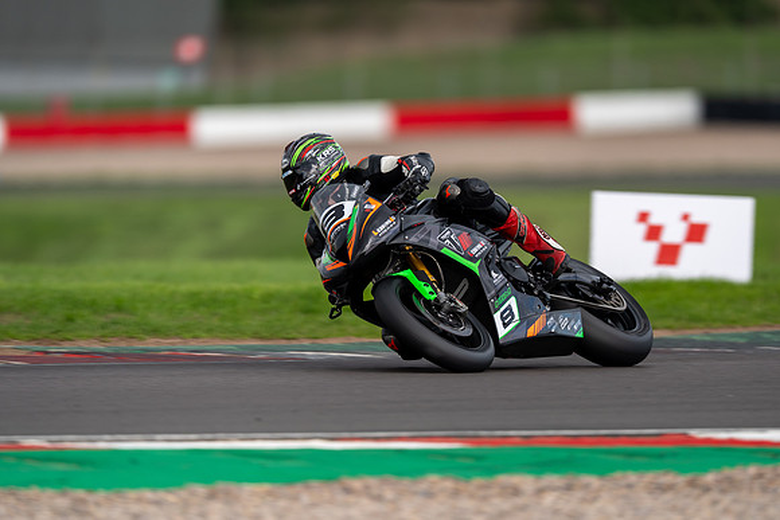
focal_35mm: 675
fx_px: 14635
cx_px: 439
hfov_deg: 3.1
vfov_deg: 2.0
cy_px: 269
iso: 125
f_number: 4
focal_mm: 600
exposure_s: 1/500
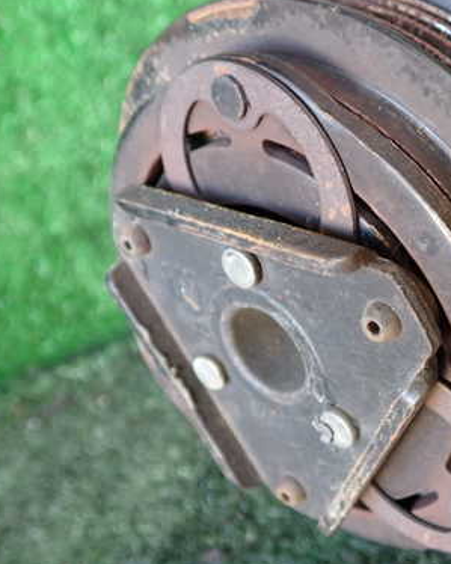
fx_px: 785
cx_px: 409
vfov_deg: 39.5
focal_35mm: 47
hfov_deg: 30.6
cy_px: 273
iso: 400
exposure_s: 1/30
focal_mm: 5.4
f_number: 2.3
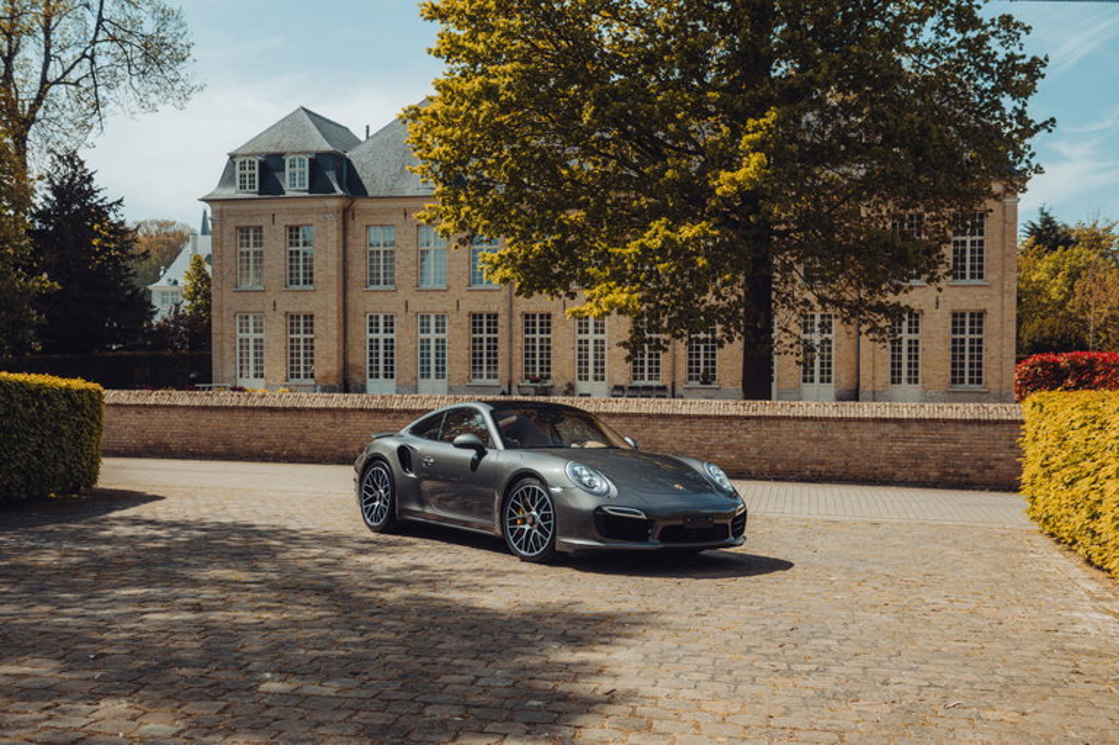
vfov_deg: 36.8
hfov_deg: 53.2
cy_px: 372
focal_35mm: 36
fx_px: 1118
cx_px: 560
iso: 100
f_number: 5.6
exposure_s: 1/160
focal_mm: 36
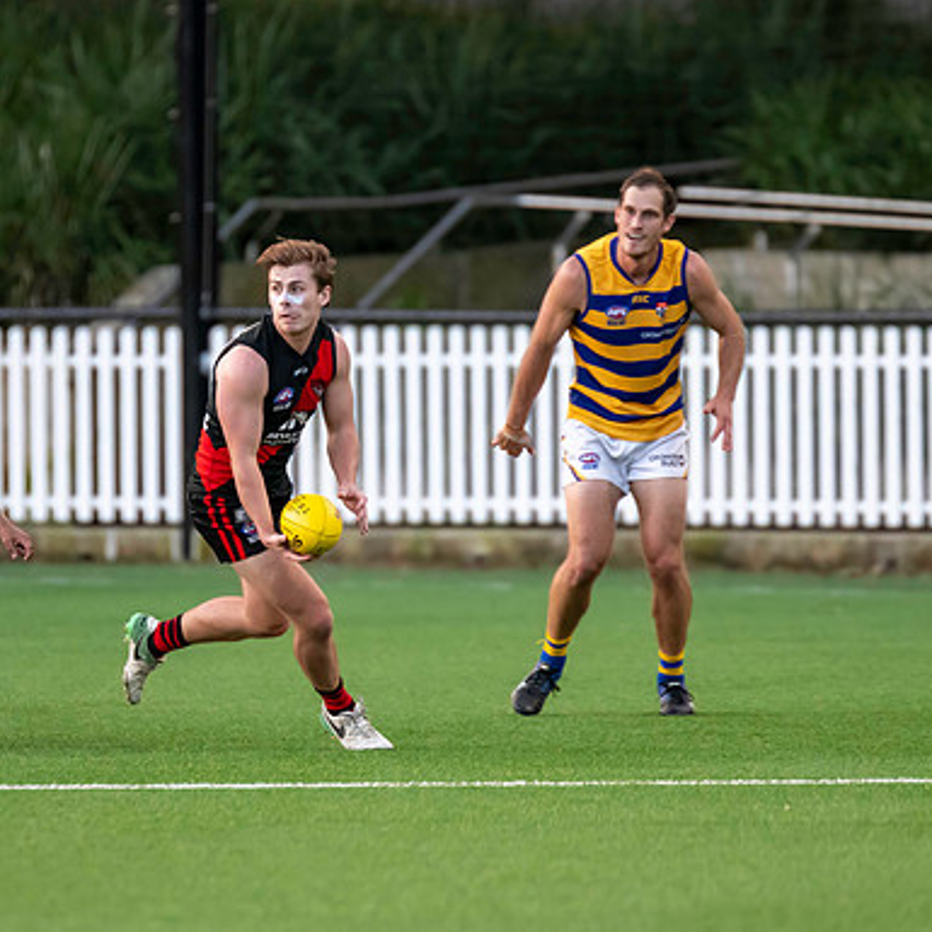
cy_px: 460
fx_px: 23729
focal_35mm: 779
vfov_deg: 2.3
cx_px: 265
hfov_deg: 2.2
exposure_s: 1/1250
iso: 3200
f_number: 4
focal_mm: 420
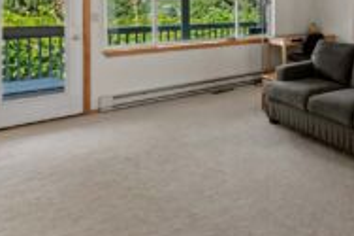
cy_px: -1
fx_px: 314
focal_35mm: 32
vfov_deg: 36.8
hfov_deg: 48.4
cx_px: 354
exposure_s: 1/2
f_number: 8
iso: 200
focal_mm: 15
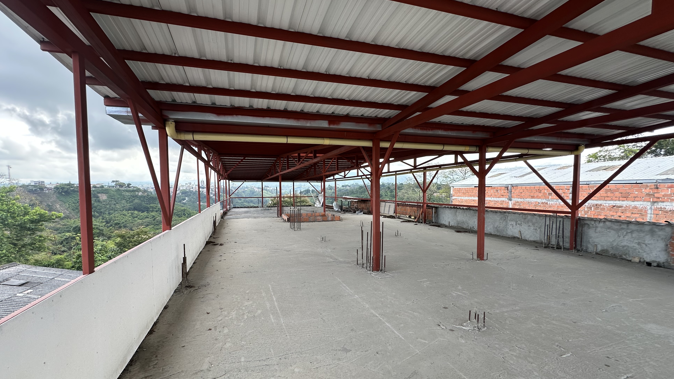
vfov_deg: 66.9
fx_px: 286
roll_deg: -0.2
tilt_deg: -4.5
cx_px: 330
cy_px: 207
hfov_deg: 99.4
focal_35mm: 16
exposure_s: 1/179
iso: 40
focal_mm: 2.22
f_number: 2.2
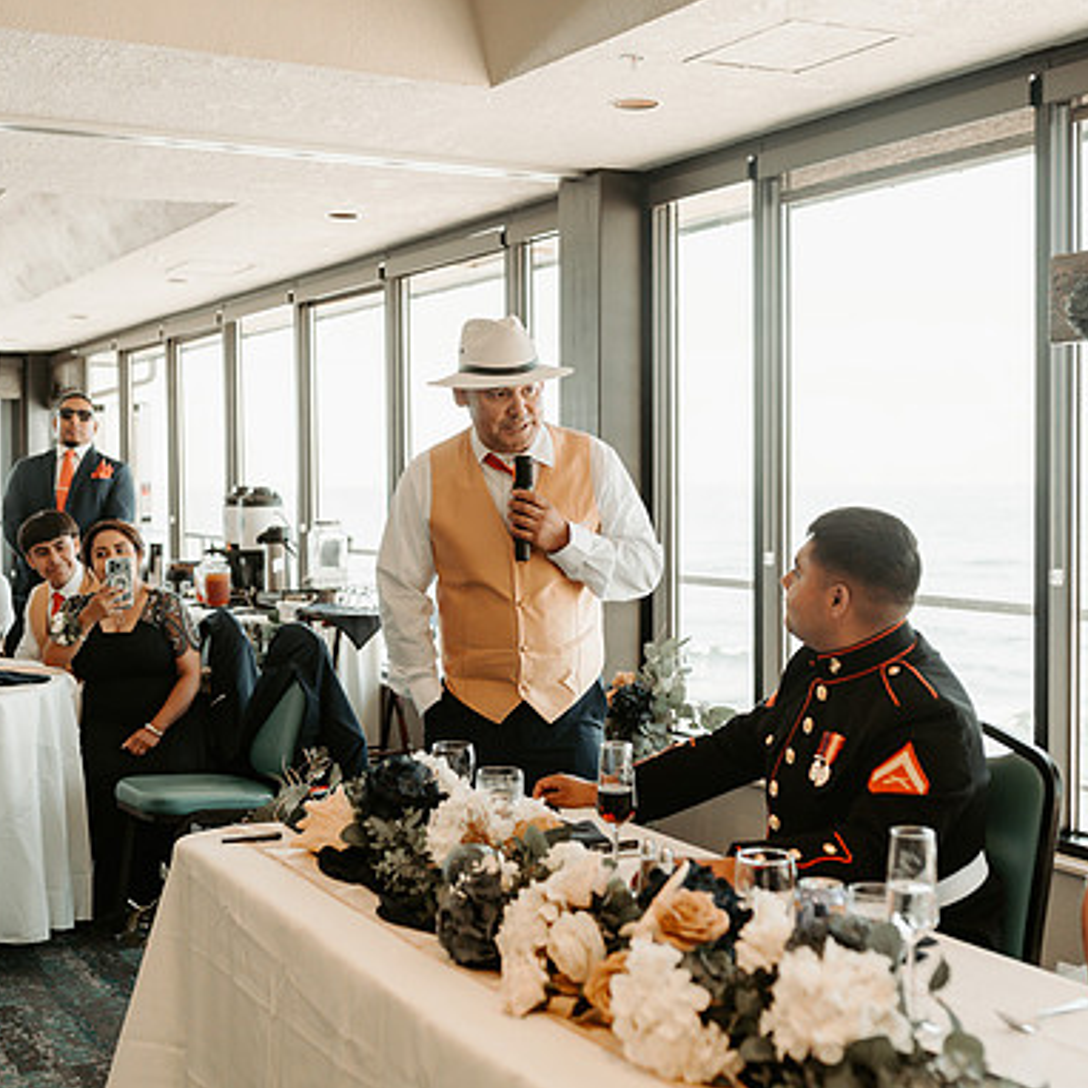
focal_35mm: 49
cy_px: 518
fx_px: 1742
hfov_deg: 34.7
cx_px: 545
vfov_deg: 34.7
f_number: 2.8
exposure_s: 1/320
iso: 320
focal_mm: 35
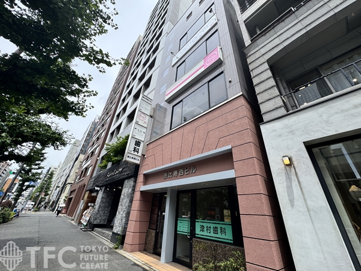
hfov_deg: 102.1
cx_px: 180
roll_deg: -2.3
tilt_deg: +31.2
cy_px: 136
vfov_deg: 85.7
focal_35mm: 14
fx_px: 146
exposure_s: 1/840
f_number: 2.2
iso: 50
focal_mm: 2.22
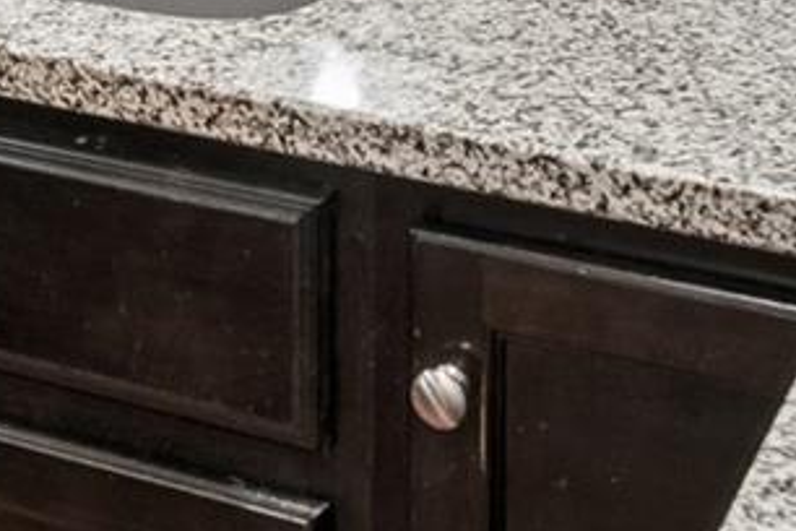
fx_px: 2366
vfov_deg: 11.2
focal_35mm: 107
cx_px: -117
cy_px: -639
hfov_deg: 18.3
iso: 400
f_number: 13
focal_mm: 16
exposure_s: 1/4
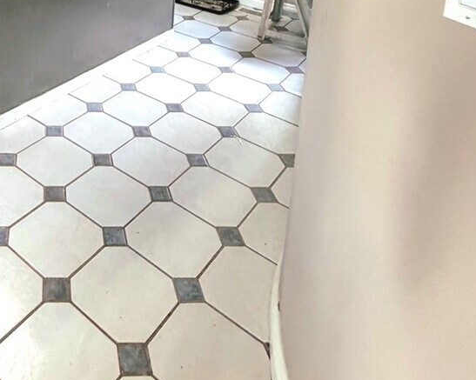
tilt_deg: -9.5
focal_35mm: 36
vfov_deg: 33.5
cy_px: -75
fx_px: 507
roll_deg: -0.2
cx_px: 59
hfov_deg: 46.1
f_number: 2.2
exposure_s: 1/66.2
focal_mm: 2.22
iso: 320
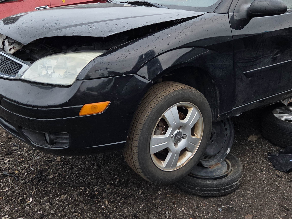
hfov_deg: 46.6
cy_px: 54
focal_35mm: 40
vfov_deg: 35.2
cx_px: 169
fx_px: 337
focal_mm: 5.4
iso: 250
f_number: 1.8
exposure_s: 1/120
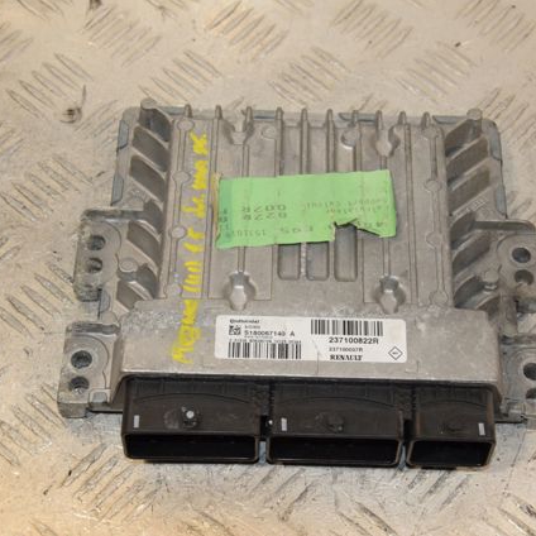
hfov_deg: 22.4
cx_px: 315
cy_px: 268
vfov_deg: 22.5
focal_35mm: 77
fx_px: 1349
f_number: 8
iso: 1600
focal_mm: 40
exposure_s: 1/200
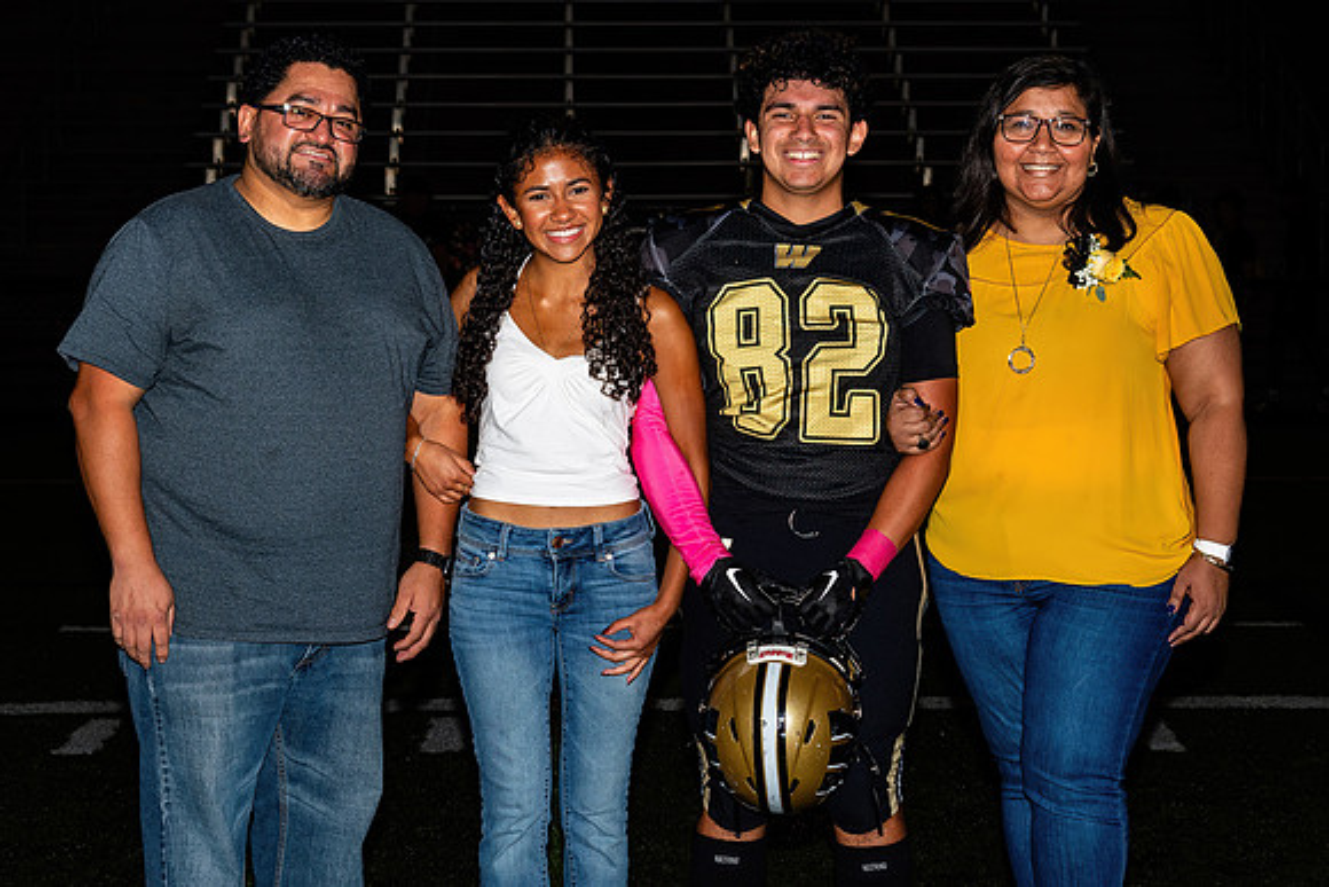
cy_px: 431
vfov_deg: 14.5
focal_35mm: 95
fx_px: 3494
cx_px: 656
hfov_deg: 21.5
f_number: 5
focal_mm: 45
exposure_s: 1/200
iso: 320
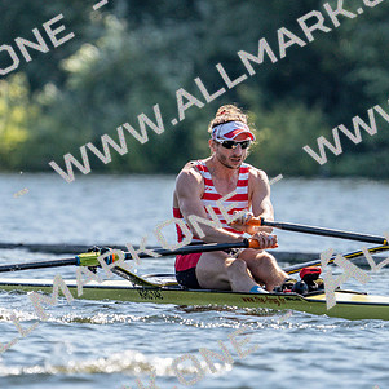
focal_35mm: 801
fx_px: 10184
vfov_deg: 2.2
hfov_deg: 2.2
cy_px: 187
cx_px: 209
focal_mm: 489
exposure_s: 1/1600
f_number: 6.3
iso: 320
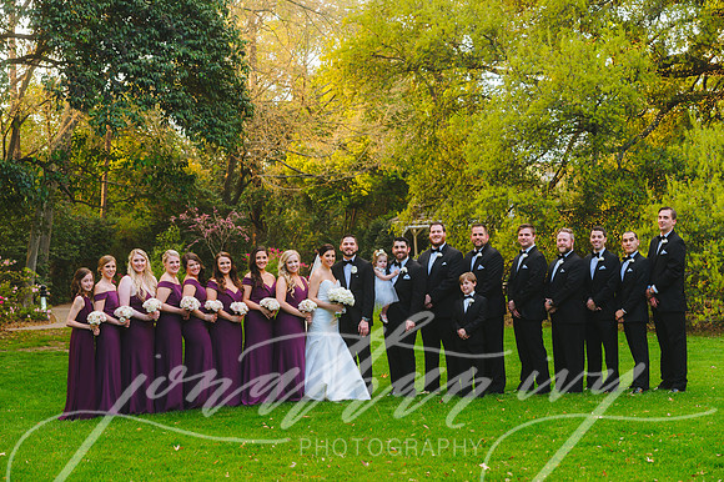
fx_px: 1407
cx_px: 362
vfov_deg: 19.4
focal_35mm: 70
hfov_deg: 28.9
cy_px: 241
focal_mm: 70
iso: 1000
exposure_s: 1/100
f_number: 3.5
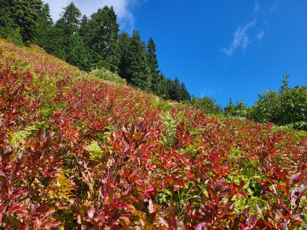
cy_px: 115
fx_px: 231
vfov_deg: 53.1
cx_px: 154
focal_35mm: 26
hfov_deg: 67.3
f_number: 1.8
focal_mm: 5.4
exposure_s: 1/1667
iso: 40
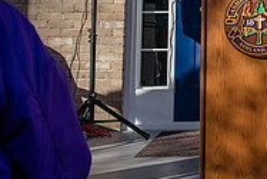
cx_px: 328
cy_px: -51
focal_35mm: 99
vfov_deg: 13.4
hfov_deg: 19.3
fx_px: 735
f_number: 4
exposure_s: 1/800
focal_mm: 32
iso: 80
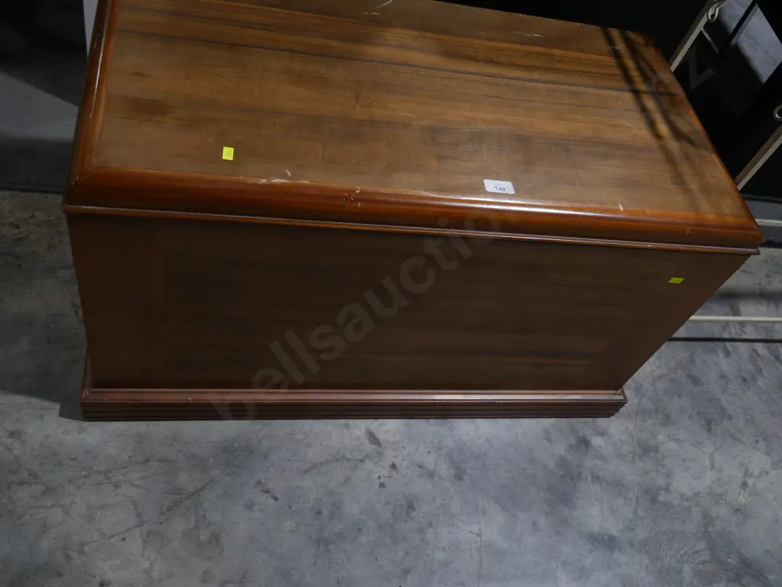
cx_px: 391
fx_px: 723
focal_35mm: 32
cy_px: 294
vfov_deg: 44.2
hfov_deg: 56.8
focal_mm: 16
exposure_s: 1/60
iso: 200
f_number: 3.6
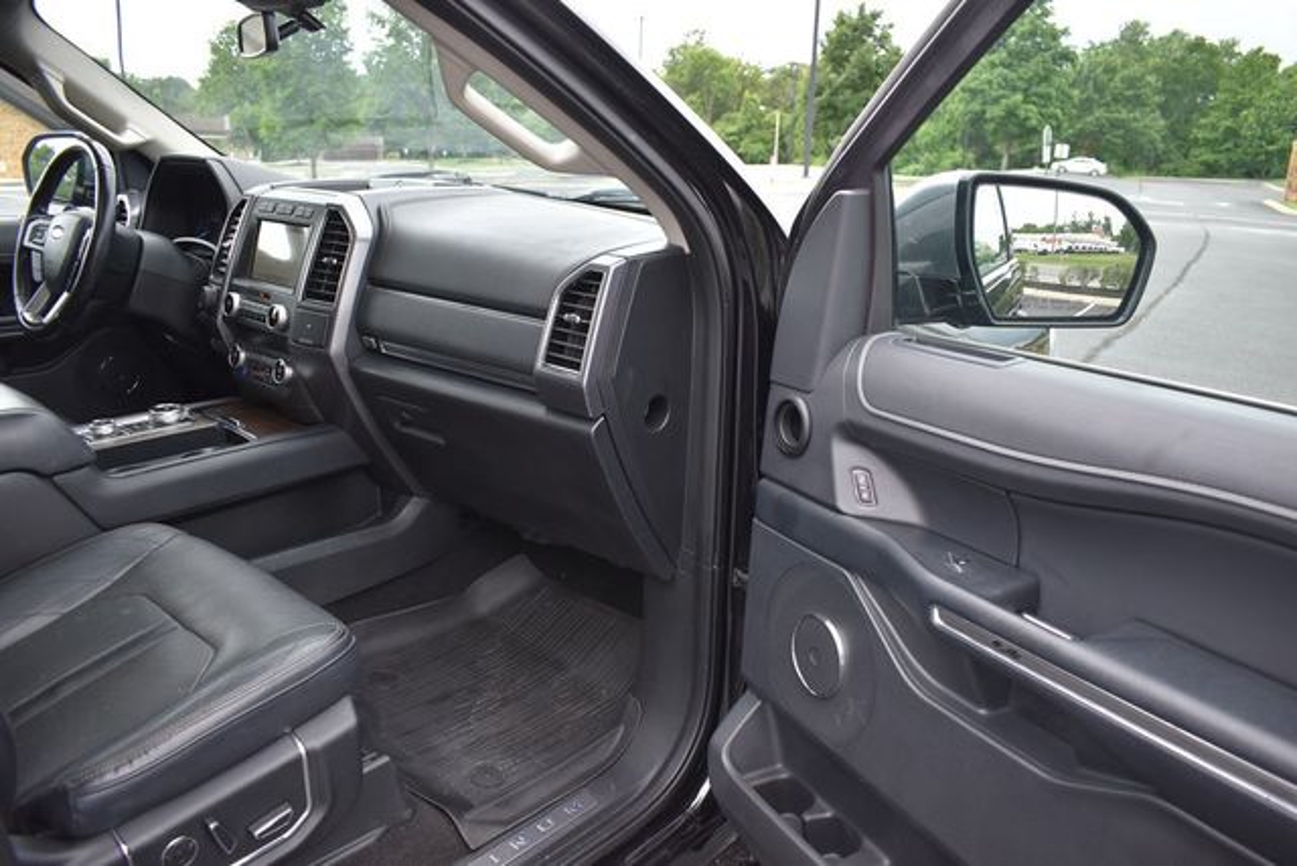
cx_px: 648
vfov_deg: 48.0
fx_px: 973
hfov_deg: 67.4
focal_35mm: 27
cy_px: 433
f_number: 4
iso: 400
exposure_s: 1/250
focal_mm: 18
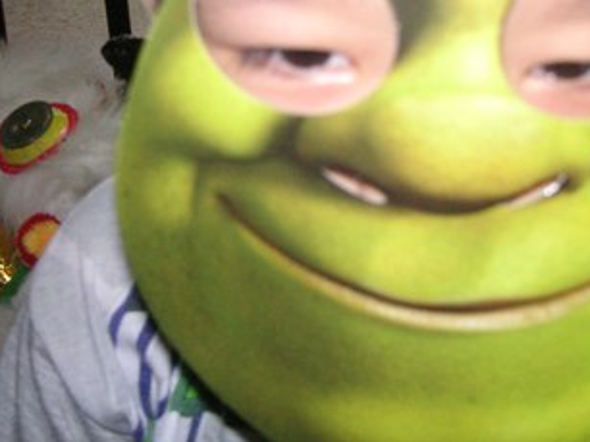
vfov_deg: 23.3
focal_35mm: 62
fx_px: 1056
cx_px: 322
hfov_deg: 31.2
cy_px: 89
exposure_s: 1/45
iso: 160
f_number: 2.8
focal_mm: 6.1
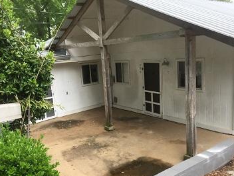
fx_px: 223
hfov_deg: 55.3
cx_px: 115
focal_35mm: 33
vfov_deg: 42.9
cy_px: 99
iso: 25
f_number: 2.2
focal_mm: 4.15
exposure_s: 1/206
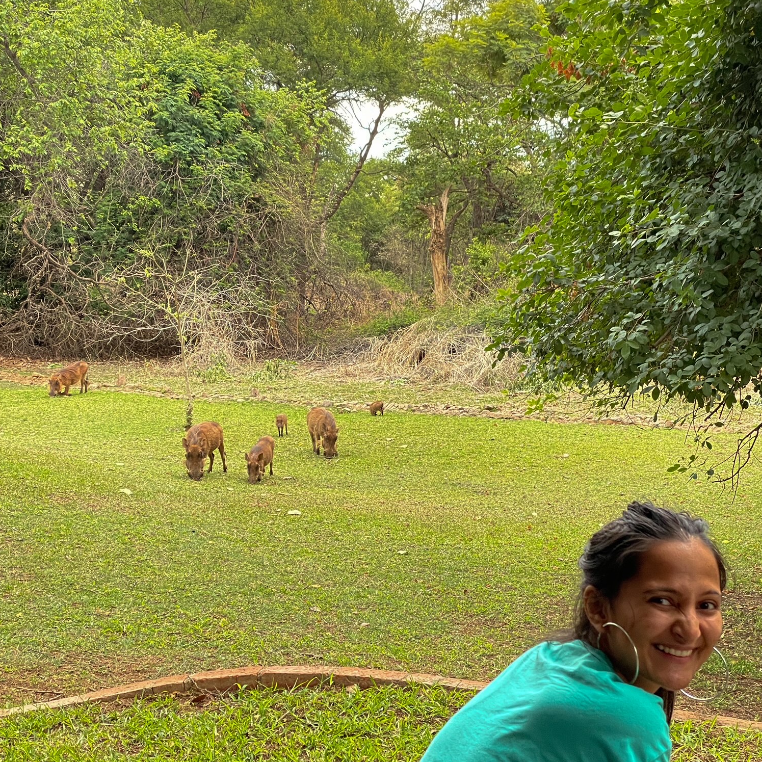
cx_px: 380
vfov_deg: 27.7
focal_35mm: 62
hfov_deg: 27.7
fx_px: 1544
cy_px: 393
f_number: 2
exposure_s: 1/120
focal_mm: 6
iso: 125
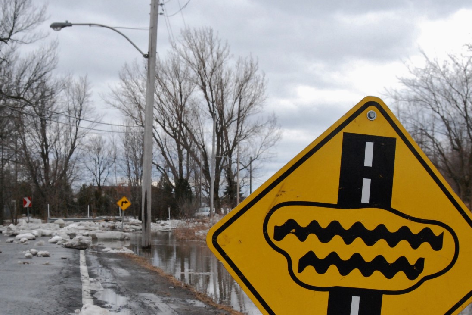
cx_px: 175
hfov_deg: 24.1
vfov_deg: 16.2
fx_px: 1101
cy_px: 231
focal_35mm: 84
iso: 1600
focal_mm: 38
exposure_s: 1/1250
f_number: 11
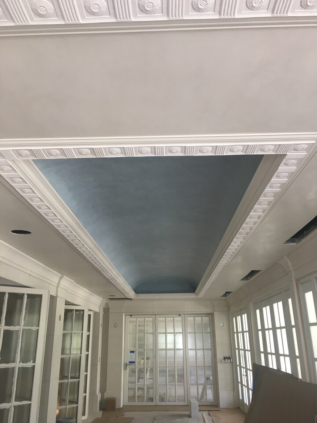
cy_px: 212
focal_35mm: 29
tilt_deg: +19.7
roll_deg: -0.1
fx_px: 354
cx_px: 158
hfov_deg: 48.2
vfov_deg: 61.7
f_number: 2.2
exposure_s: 1/30
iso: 50
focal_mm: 4.15
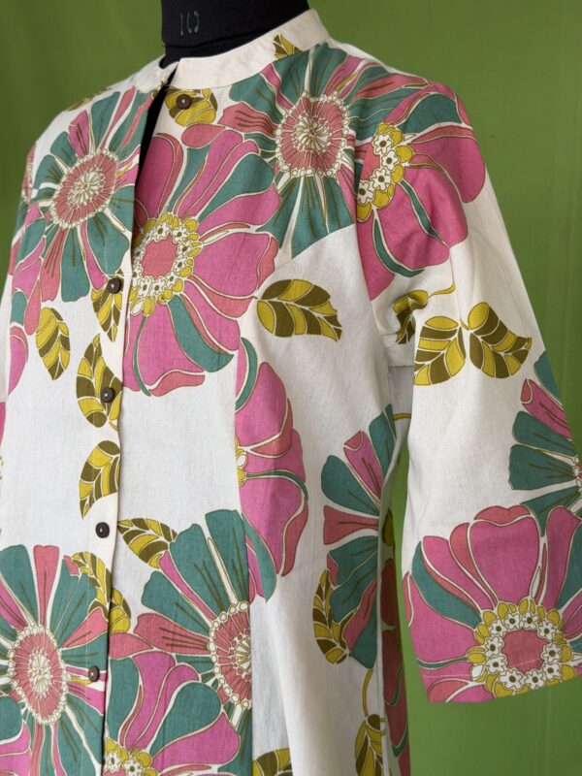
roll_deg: -1.1
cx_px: 291
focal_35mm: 48
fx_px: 1076
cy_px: 388
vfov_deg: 39.7
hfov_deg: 30.3
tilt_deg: -6.8
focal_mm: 6.76
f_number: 1.78
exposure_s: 1/121
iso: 80
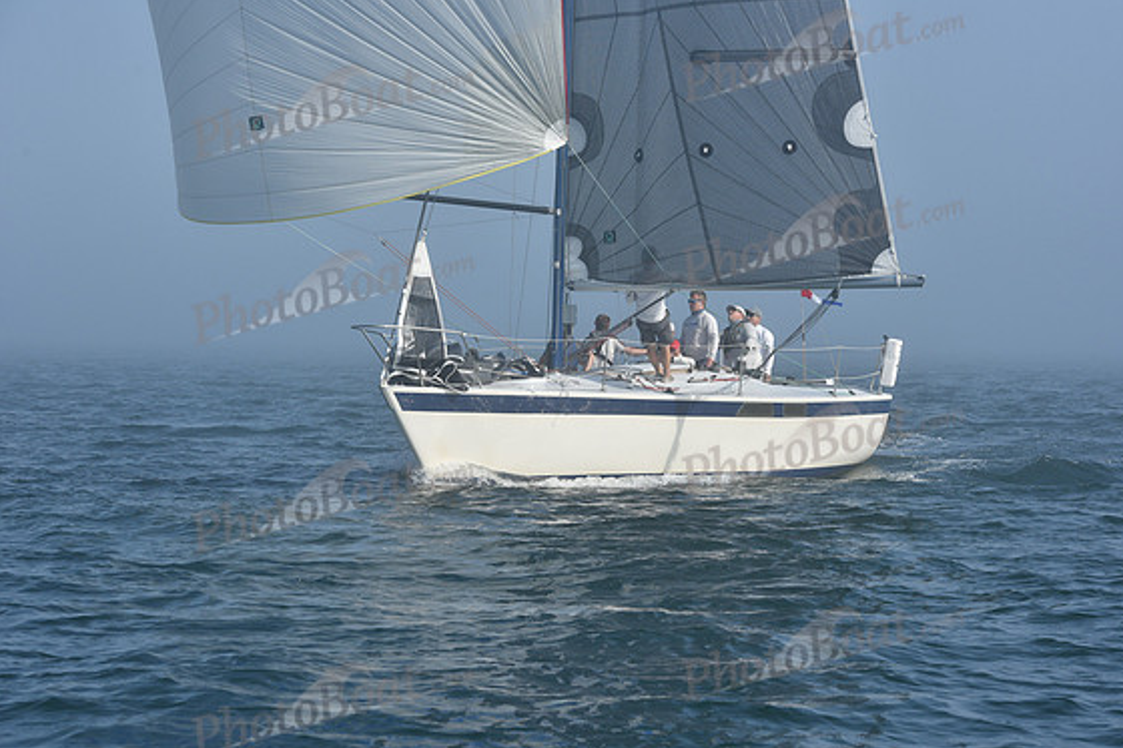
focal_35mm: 114
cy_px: 368
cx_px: 580
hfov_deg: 18.0
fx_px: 3555
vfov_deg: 12.0
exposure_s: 1/1250
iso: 320
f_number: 9
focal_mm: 110
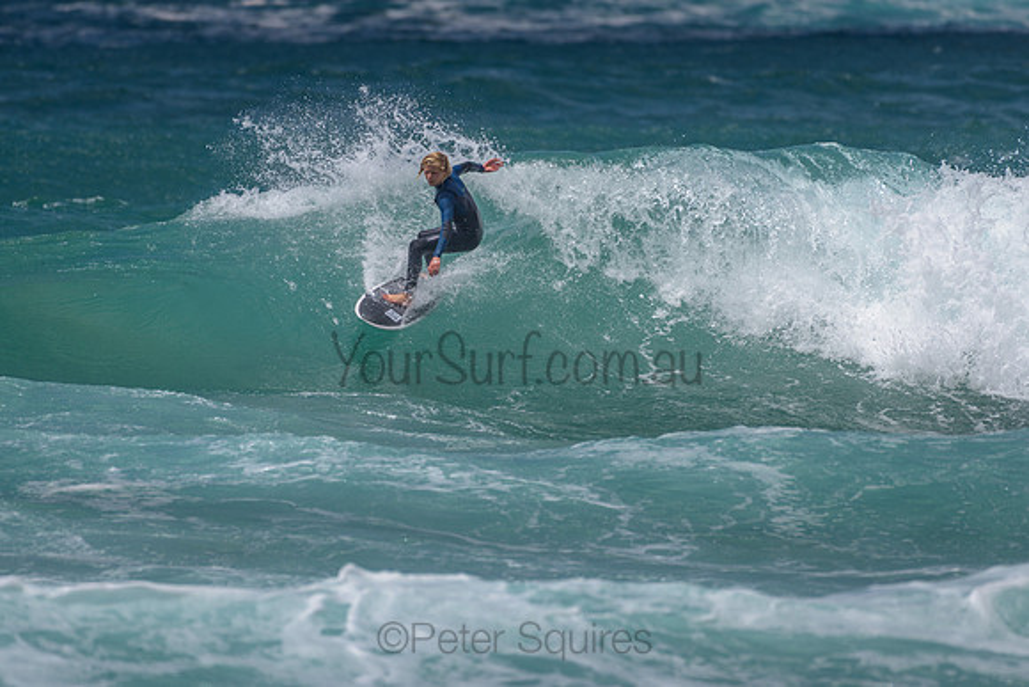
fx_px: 17561
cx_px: 506
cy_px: 265
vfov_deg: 2.2
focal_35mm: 614
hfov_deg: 3.4
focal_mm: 500
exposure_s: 1/2000
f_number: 5.6
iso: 72
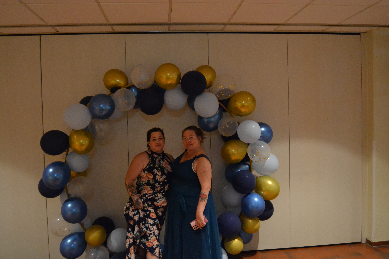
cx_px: 194
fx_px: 324
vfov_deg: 43.6
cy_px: 130
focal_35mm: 30
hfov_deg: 61.9
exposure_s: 1/50
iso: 3200
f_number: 3.5
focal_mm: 20
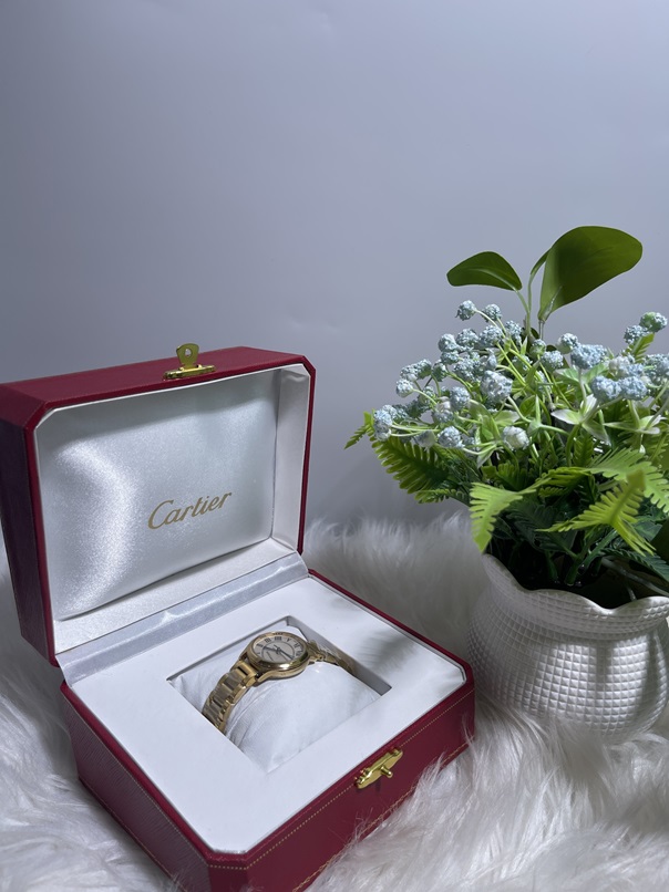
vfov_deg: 69.4
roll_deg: +1.0
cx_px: 334
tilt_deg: -21.3
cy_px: 446
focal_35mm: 25
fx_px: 645
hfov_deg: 54.9
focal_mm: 5.1
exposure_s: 1/1130
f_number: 1.6
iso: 32
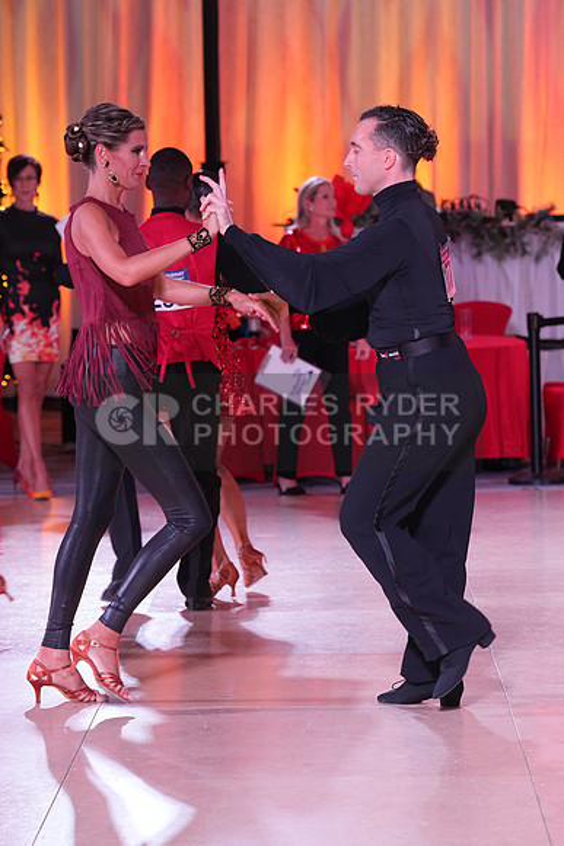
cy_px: 423
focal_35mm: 135
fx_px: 3170
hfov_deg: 10.2
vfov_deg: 15.2
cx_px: 282
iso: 2000
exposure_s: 1/250
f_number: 5
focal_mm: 135
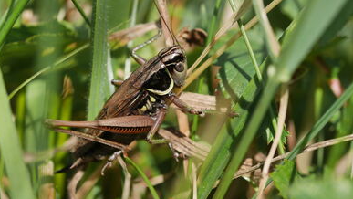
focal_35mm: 151
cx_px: 179
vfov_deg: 8.0
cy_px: 86
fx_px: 1414
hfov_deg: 14.2
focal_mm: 60
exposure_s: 1/500
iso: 200
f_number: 5
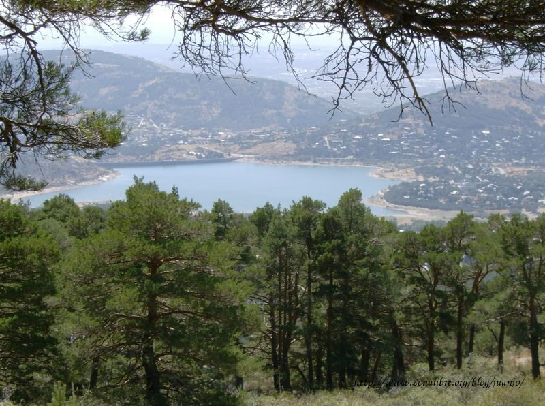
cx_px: 272
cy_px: 203
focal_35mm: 100
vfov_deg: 14.7
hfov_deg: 19.7
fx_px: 1571
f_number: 7.5
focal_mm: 16.6
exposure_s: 1/216
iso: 100
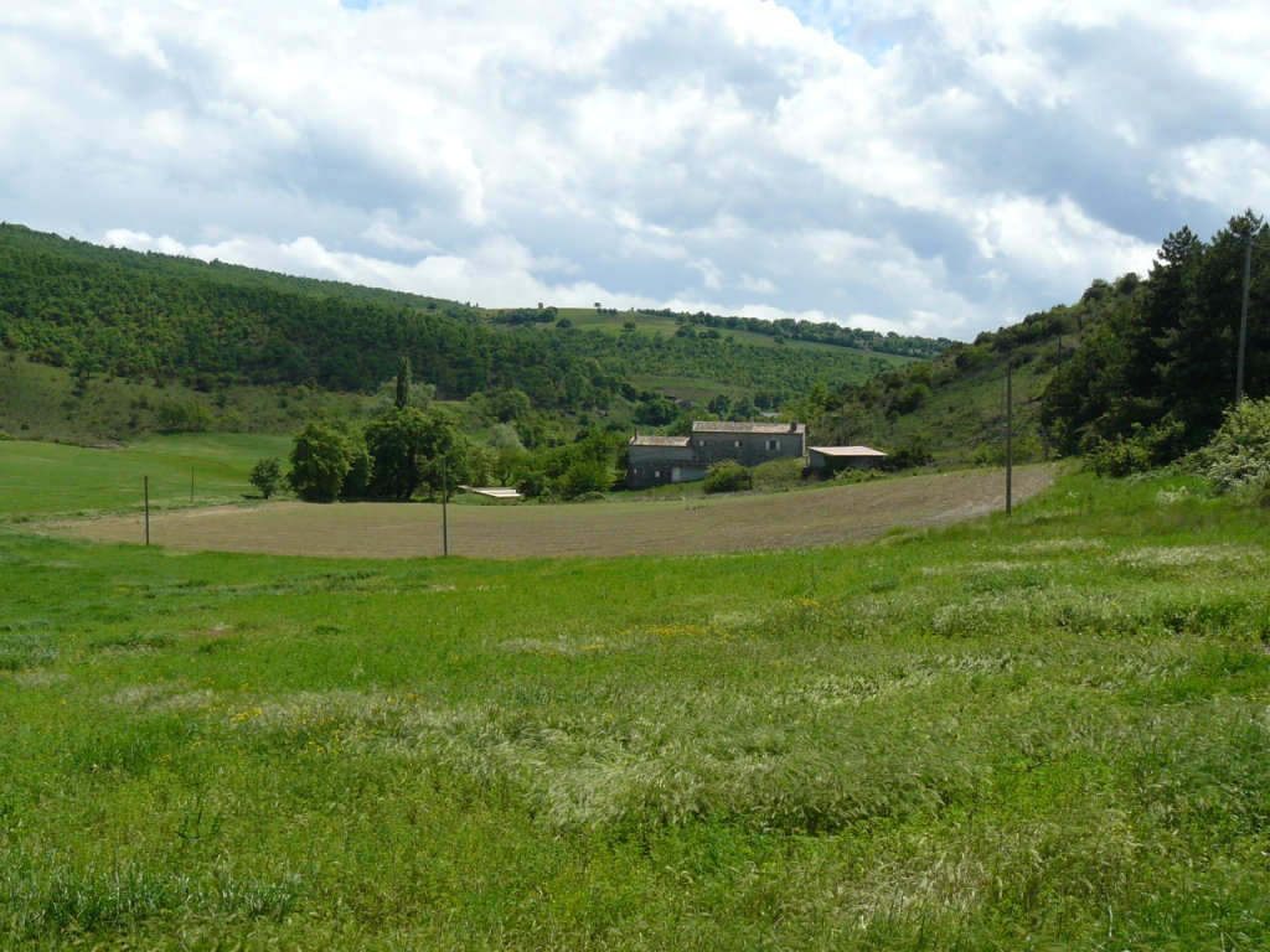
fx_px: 1614
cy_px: 476
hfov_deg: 42.9
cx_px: 635
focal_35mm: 44
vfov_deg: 32.9
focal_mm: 6.1
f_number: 6.3
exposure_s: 1/400
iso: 100
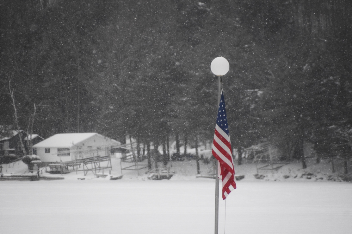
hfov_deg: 5.5
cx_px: 176
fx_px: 3666
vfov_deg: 3.7
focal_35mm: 375
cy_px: 117
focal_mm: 250
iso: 800
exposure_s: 1/400
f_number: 6.3
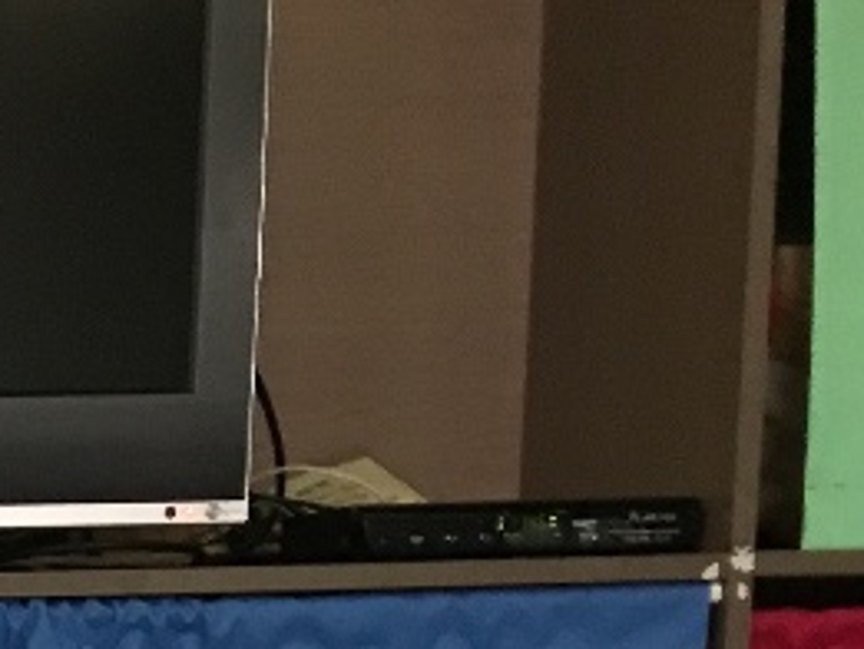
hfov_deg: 12.6
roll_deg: +0.8
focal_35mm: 142
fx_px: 3546
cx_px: -712
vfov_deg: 9.6
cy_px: 1421
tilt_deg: -8.1
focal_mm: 4.15
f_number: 2.2
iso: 50
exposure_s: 1/15
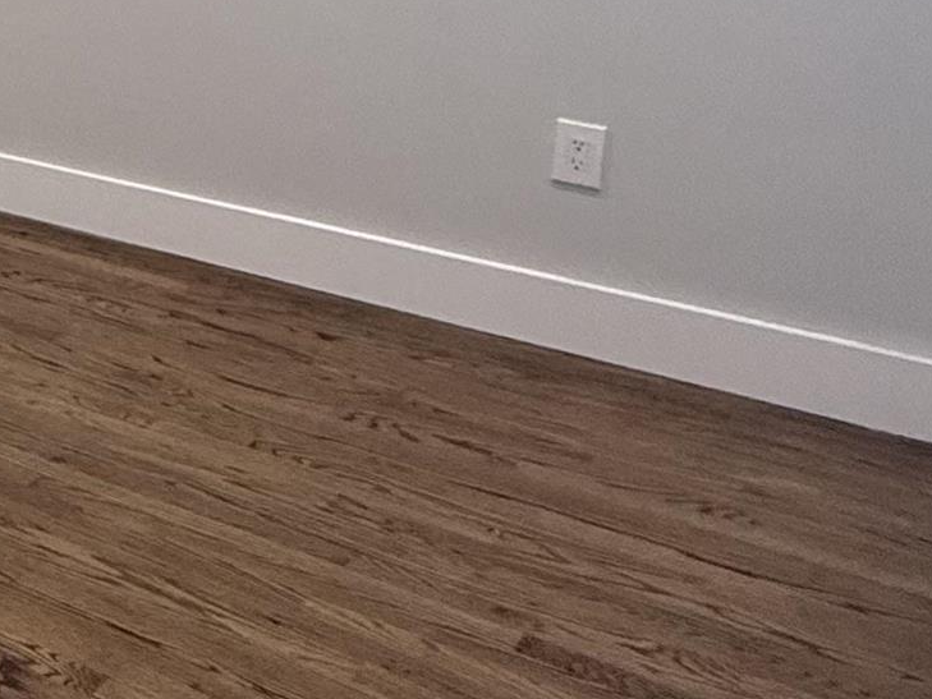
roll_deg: +0.3
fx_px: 1589
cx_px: -543
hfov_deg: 24.0
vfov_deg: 23.0
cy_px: -119
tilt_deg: -6.0
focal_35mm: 59
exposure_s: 1/99
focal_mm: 2.22
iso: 320
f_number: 2.2
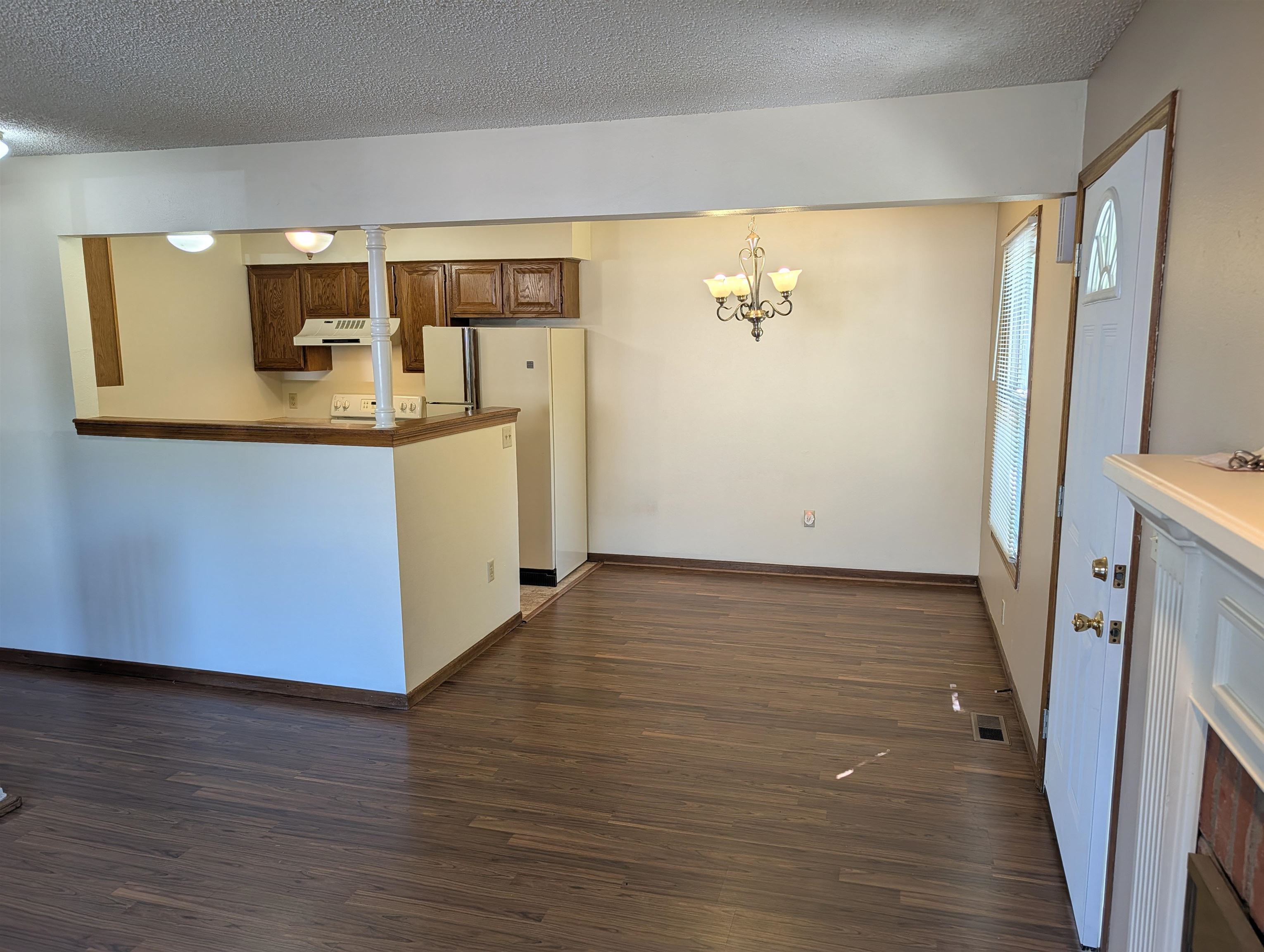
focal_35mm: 24
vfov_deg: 56.9
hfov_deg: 71.5
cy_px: 476
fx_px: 878
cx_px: 632
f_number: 1.68
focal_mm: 6.9
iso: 28
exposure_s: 1/120
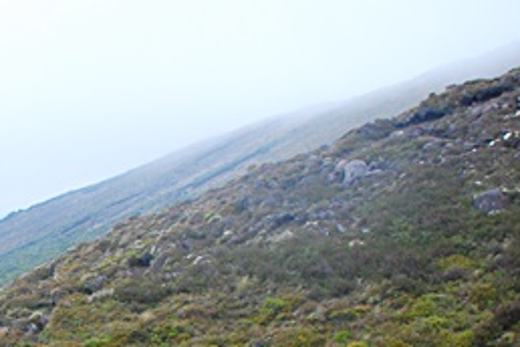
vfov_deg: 15.5
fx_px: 1213
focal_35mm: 84
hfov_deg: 21.3
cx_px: -200
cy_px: 442
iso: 400
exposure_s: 1/160
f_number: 5.6
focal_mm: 18
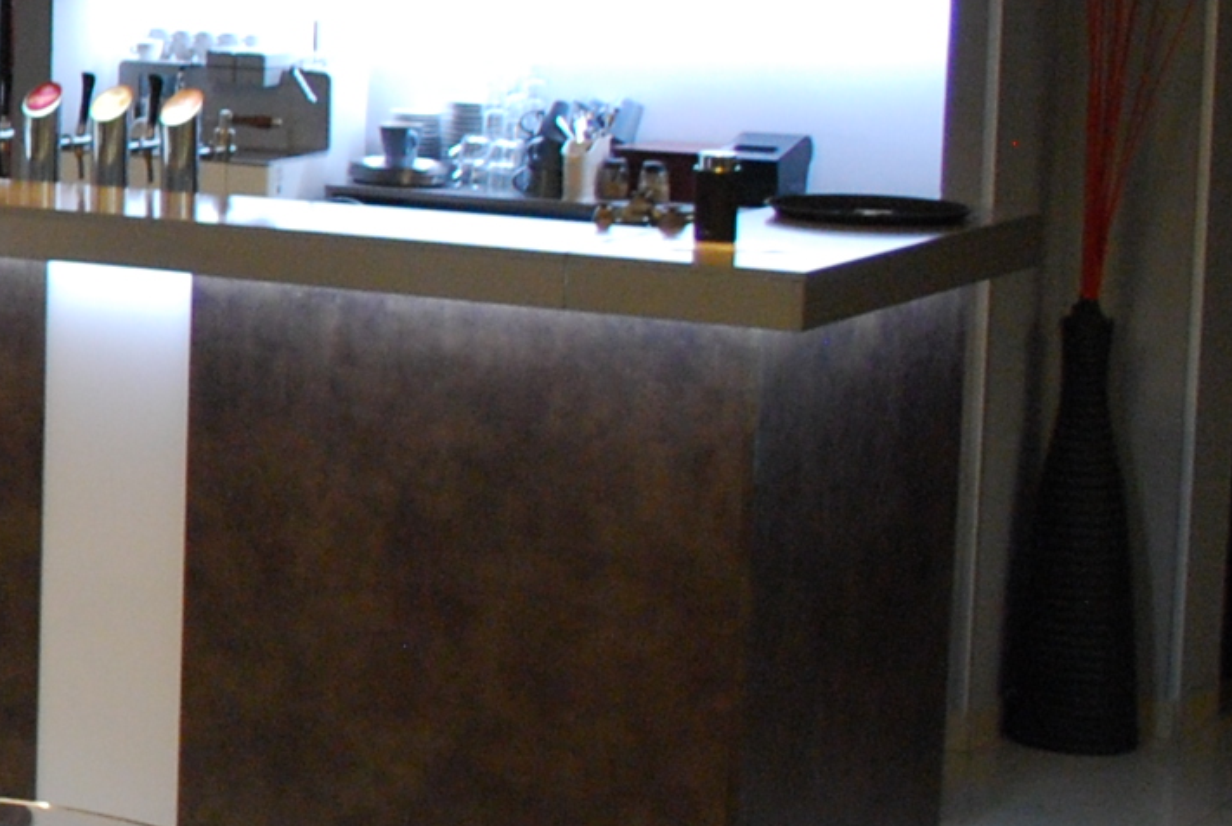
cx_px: -972
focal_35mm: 110
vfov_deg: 12.5
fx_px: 3771
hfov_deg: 15.8
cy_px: 178
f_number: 3.5
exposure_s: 1/30
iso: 800
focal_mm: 18
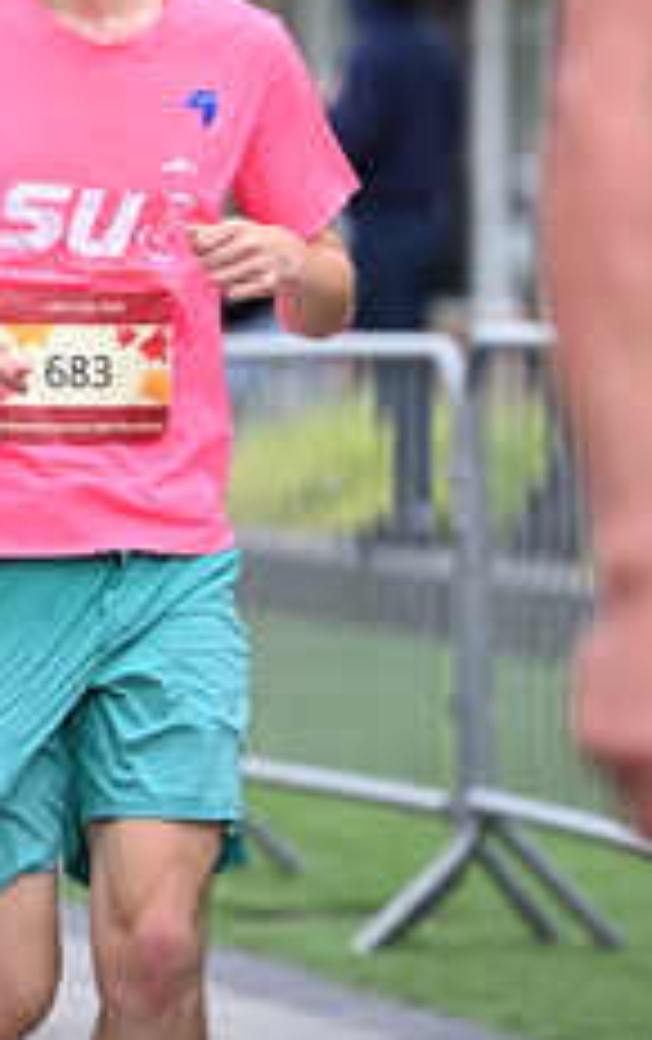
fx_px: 9268
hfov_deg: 4.0
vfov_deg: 6.4
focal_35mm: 327
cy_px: 131
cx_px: 160
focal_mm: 135
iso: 1000
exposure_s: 1/1600
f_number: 2.8
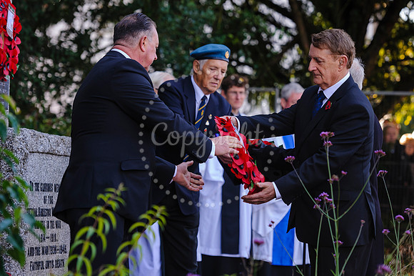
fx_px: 1979
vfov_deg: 8.0
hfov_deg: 11.9
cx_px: 255
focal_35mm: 172
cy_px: 138
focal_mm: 140
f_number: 4.8
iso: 800
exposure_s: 1/500
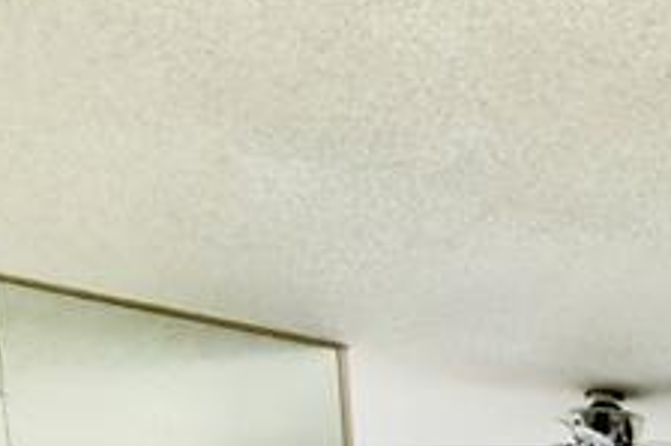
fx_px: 1453
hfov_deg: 23.0
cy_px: 1155
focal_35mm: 78
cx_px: 878
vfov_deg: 12.5
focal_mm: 2.22
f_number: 2.2
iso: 40
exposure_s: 1/120
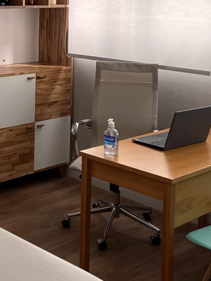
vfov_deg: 27.4
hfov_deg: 20.8
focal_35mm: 69
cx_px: 17
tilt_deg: -4.8
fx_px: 561
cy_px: 44
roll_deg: -0.4
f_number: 1.5
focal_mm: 5.7
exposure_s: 1/119
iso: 125
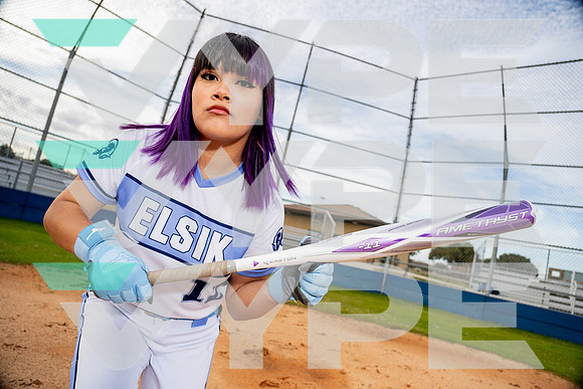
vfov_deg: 62.0
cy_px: 194
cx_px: 292
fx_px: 324
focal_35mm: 20
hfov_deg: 84.0
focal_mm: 20
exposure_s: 1/250
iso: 80
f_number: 4
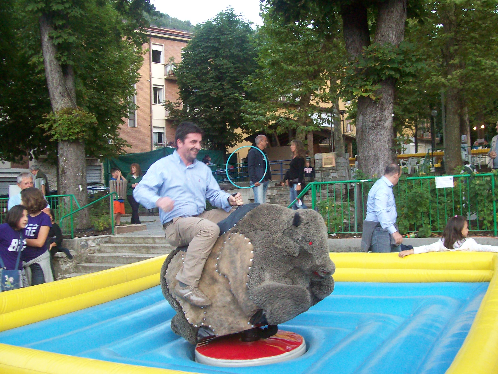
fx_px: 547
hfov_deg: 49.0
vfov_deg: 37.7
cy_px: 193
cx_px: 259
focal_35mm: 38
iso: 200
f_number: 2.7
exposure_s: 1/73.9
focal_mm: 6
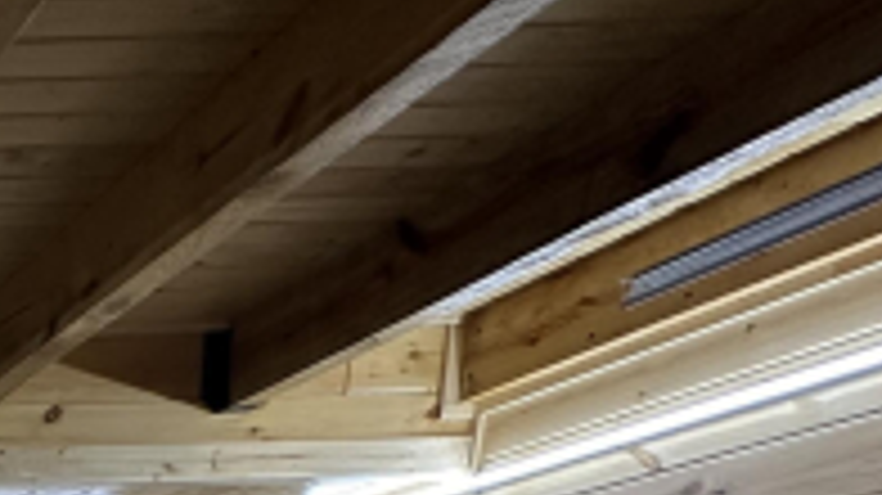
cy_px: 1062
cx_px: -610
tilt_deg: -11.8
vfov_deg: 16.1
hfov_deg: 24.2
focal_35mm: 52
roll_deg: +0.7
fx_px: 1215
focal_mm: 2.22
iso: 160
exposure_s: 1/120
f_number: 2.2
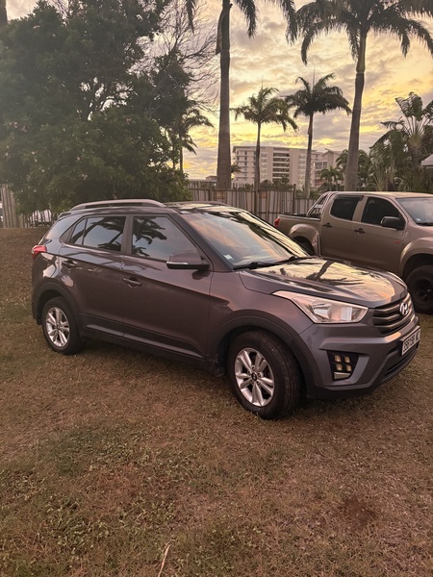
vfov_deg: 67.3
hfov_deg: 53.1
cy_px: 288
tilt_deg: -10.0
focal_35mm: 26
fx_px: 434
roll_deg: +0.1
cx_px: 216
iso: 400
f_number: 1.6
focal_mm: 5.96
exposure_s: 1/60
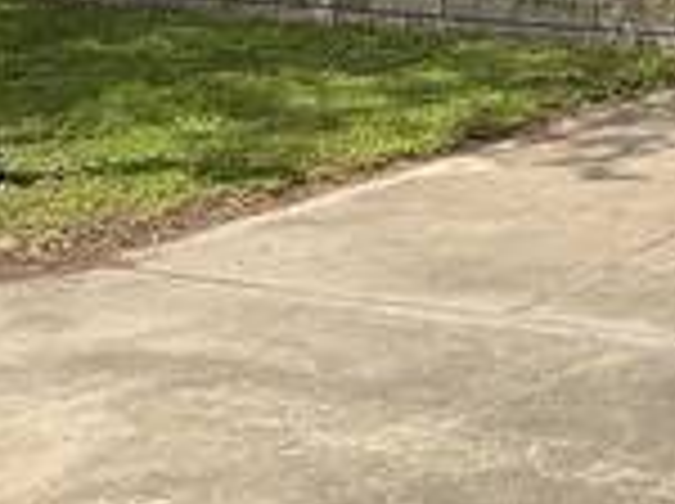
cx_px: 1071
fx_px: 1927
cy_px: -207
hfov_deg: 17.4
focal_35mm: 99
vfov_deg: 14.1
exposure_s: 1/1250
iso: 25
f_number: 1.8
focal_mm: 3
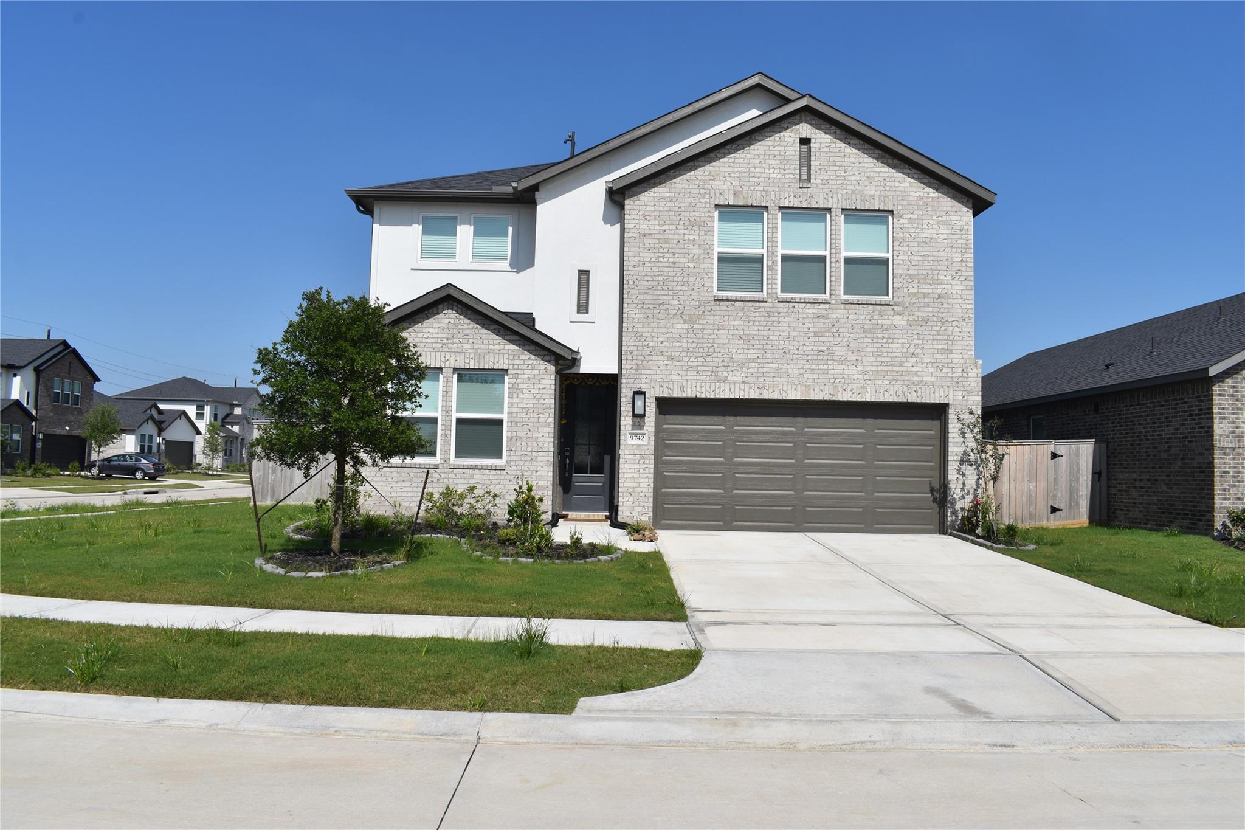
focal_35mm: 27
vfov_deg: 47.9
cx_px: 622
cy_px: 415
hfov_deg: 67.4
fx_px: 934
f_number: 11
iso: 200
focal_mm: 18
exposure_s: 1/500
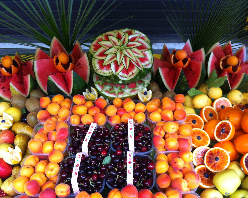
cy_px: 99
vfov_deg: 40.1
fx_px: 272
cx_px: 125
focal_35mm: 37
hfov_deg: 49.1
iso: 80
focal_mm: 3.85
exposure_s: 1/30
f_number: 2.8
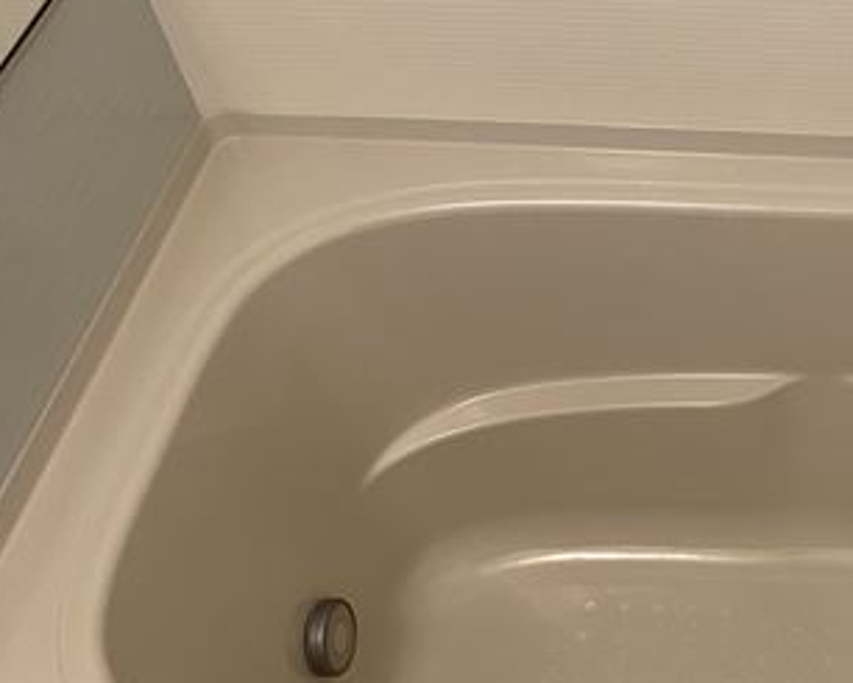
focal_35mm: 53
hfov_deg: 32.8
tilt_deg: -50.6
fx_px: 1338
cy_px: 427
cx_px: 831
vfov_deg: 28.5
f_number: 1.8
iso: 125
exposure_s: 1/50
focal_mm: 4.25
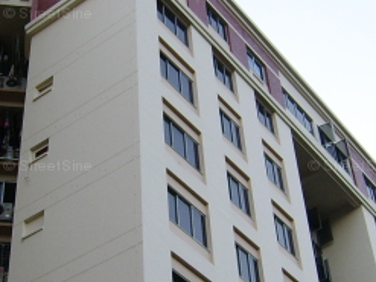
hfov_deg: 24.9
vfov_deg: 18.9
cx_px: 117
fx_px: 847
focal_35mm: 78
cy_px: 168
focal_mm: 5.95
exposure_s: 1/136
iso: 100
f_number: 2.8
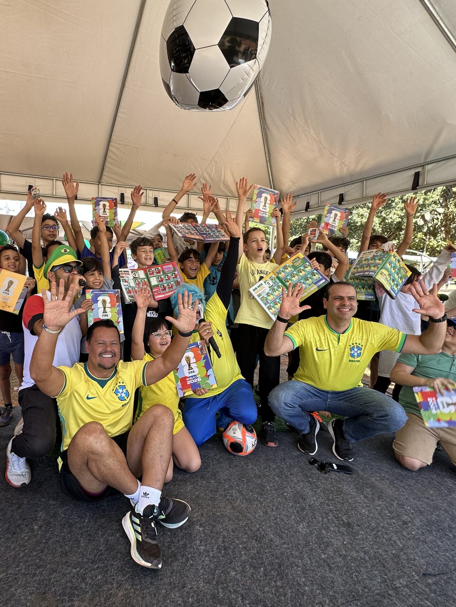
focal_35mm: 19
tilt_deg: -4.5
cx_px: 149
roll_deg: -1.6
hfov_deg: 66.7
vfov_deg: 84.7
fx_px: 334
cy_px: 299
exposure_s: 1/99
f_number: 2.2
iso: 40
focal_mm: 2.22
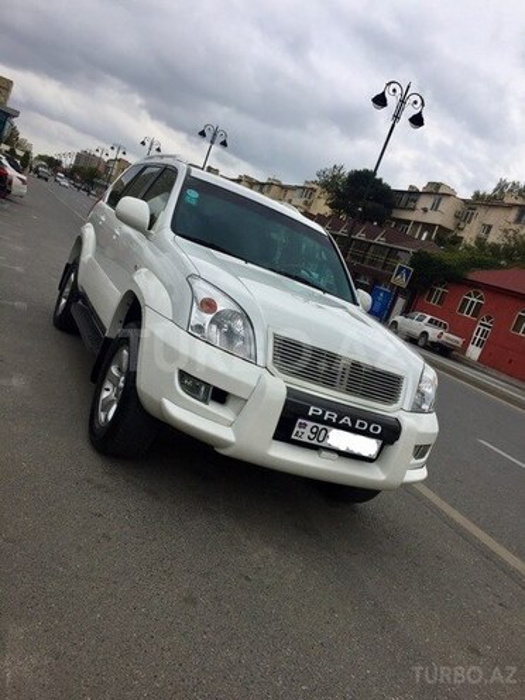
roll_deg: -21.7
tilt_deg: -7.0
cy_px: 350
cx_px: 262
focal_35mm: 29
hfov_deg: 48.2
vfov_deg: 61.7
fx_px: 586
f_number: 2.2
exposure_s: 1/1364
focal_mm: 4.15
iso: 32
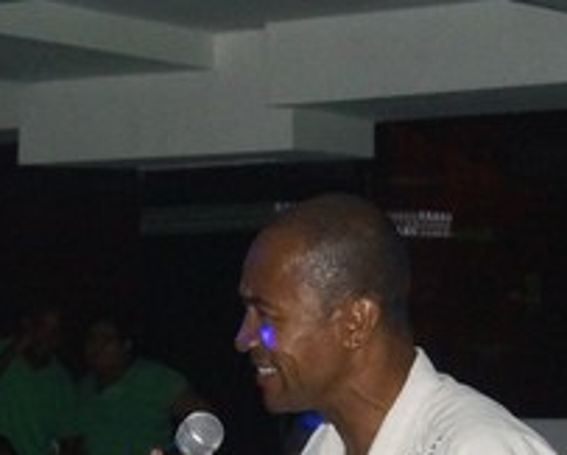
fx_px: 2235
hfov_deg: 14.2
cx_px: -34
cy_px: 518
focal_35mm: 133
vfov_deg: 11.4
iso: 1600
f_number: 4
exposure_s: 1/40
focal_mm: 24
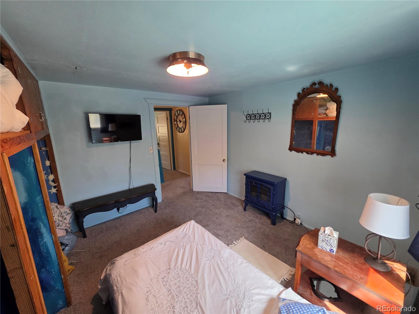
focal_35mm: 13
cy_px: 157
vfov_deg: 89.9
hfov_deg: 106.2
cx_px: 210
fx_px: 157
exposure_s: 1/120
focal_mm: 2.2
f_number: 1.9
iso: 250
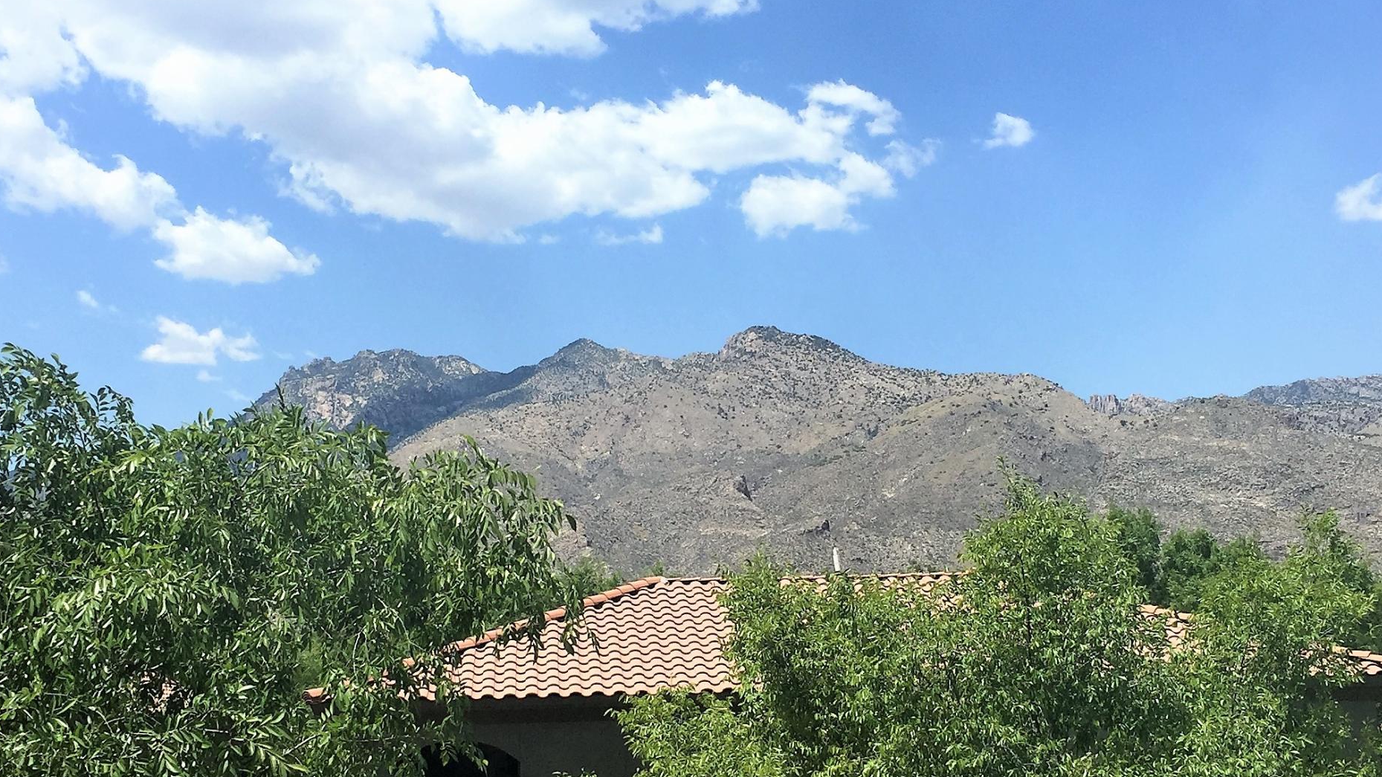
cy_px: 462
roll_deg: +1.4
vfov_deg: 23.5
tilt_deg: +7.1
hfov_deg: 40.6
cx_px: 703
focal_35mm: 51
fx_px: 1869
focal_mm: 4.15
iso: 32
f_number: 2.2
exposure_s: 1/2475
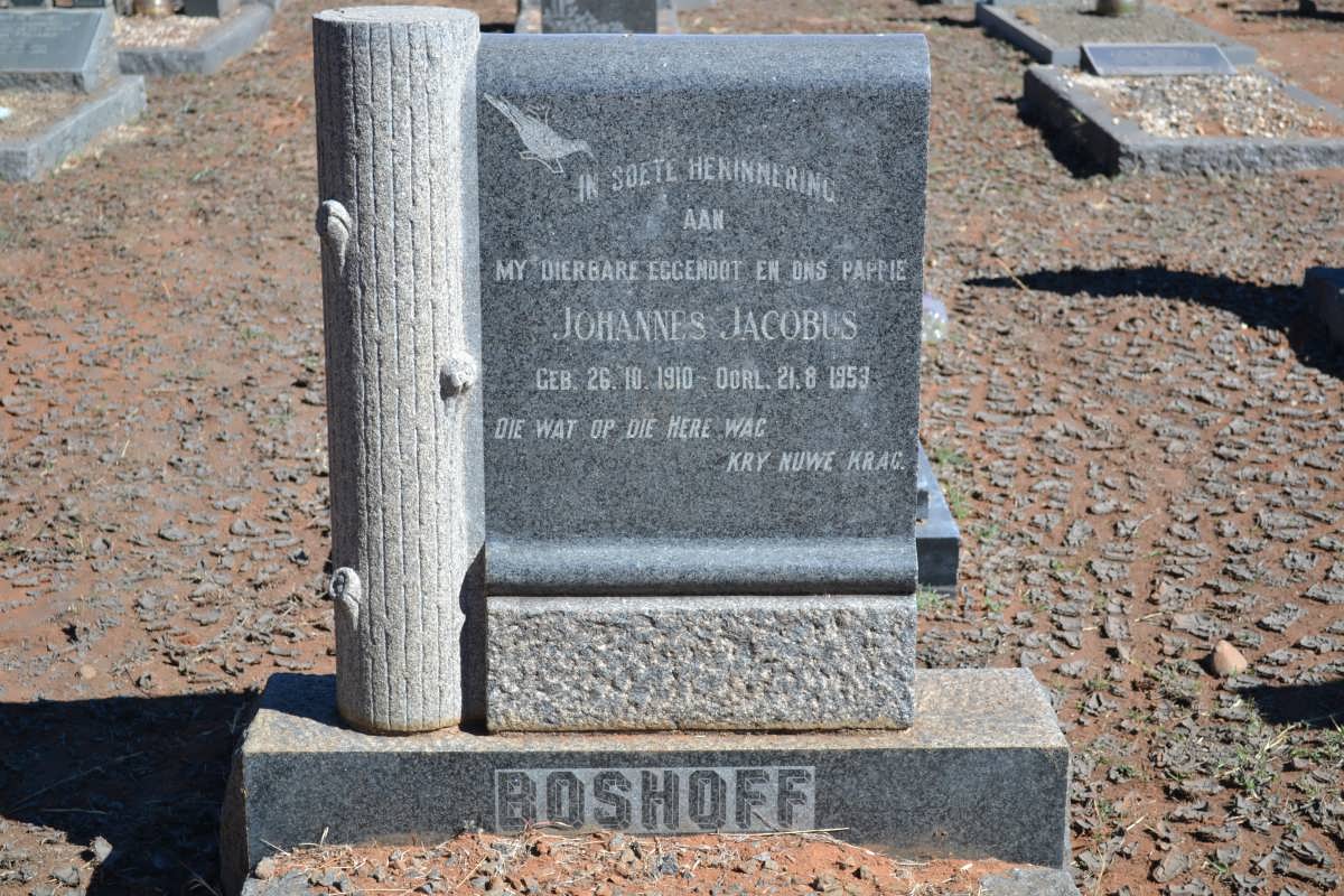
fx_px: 2240
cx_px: 672
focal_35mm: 60
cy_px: 448
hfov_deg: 33.4
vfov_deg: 22.6
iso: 140
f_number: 5.6
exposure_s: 1/125
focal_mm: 40
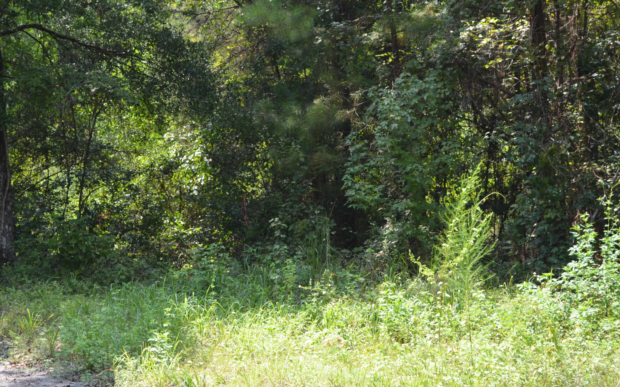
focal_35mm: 80
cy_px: 155
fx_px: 1352
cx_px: 241
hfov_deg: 25.8
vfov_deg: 16.3
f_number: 6.3
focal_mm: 40
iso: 200
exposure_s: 1/160
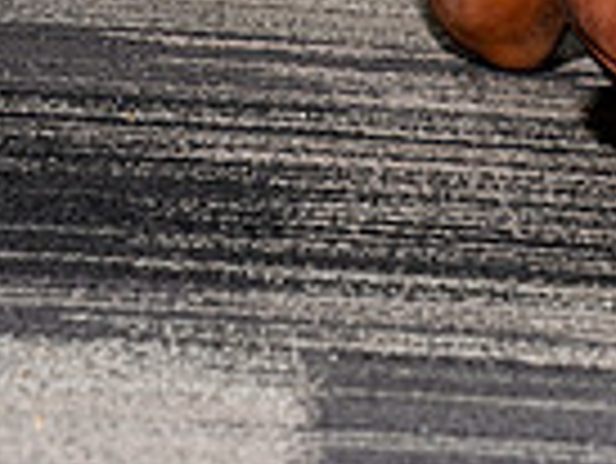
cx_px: 629
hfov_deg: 9.2
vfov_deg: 6.7
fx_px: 3812
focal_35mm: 214
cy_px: -482
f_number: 5.6
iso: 100
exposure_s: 1/250
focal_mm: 68
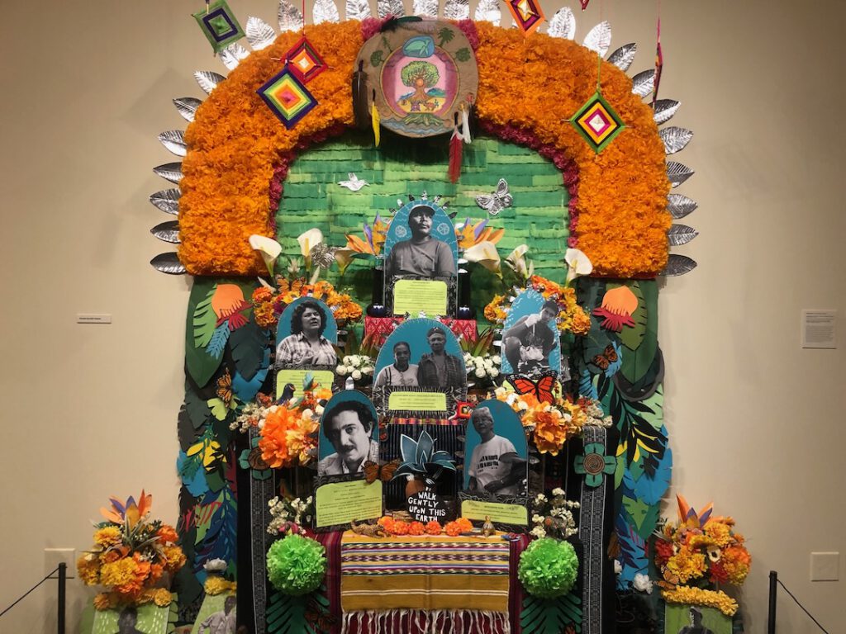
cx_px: 423
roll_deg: +0.1
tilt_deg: -0.7
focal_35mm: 28
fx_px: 684
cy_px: 317
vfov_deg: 49.7
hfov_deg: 63.4
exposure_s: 1/15
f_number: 1.8
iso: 40
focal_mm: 3.99
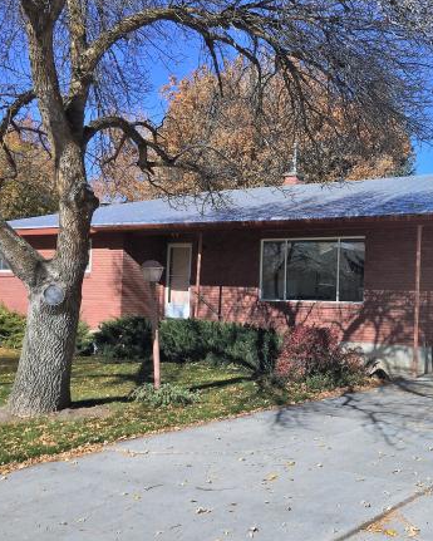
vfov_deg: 43.8
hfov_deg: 33.9
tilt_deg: +2.9
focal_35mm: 42
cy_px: 281
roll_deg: -0.5
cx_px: 384
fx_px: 673
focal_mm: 4.15
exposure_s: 1/1980
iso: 32
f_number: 2.2
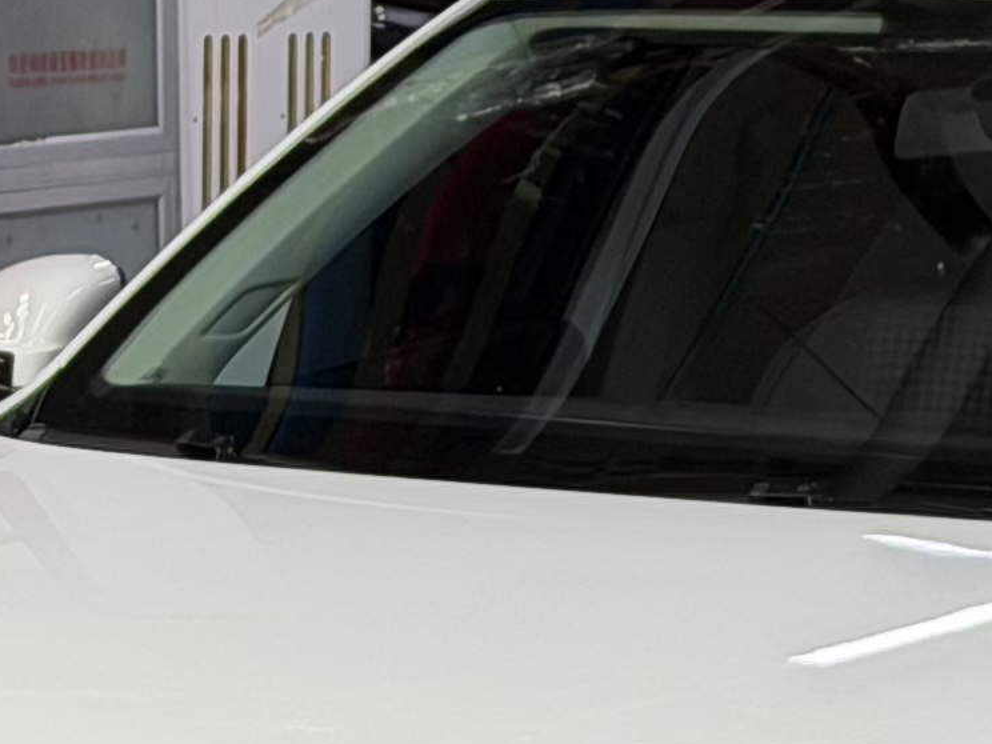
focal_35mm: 260
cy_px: 1017
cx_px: 973
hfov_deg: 7.6
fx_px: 7451
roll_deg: -1.9
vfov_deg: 5.7
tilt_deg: -10.4
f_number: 1.78
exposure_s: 1/50
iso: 50
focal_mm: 6.76
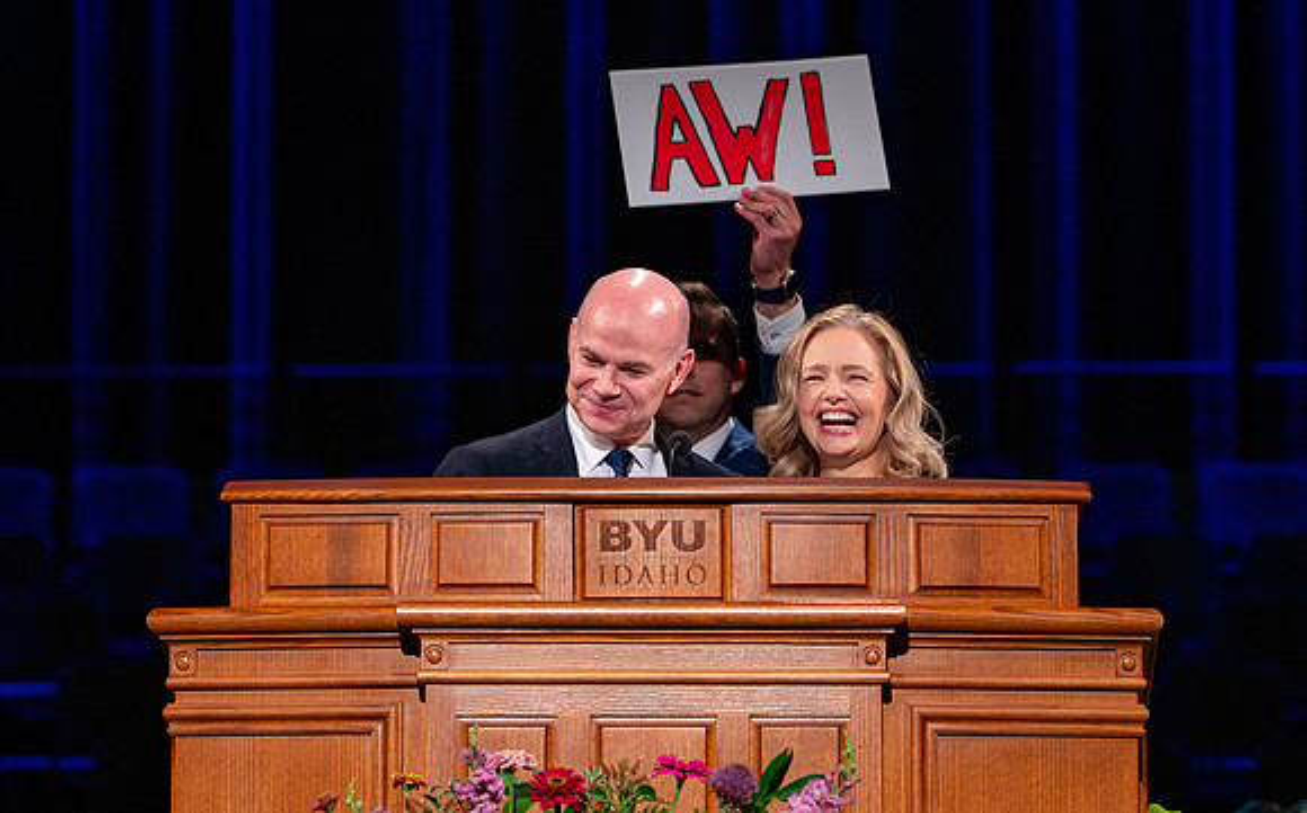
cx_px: 591
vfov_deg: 5.5
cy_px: 340
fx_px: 8487
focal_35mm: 239
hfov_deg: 8.8
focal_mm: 185
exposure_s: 1/160
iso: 800
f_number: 5
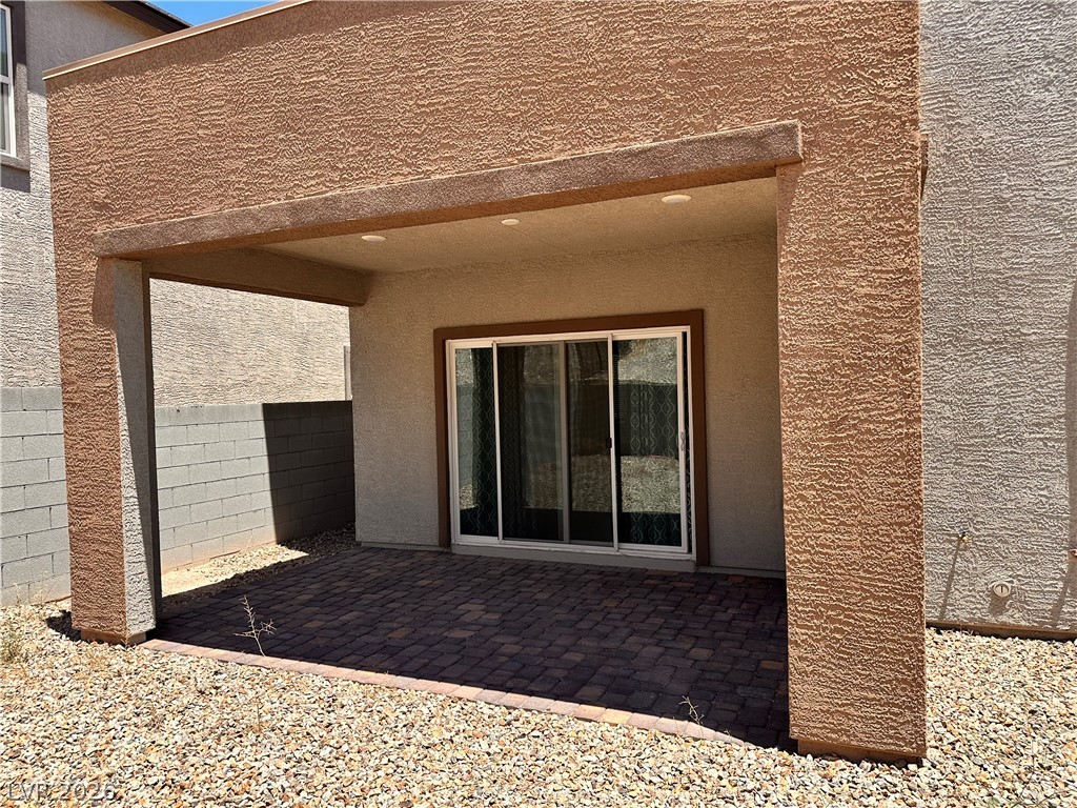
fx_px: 747
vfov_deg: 56.8
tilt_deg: -0.7
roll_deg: +2.0
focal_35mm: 24
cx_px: 538
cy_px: 404
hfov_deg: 71.6
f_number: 1.78
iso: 80
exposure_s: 1/2252
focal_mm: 6.86
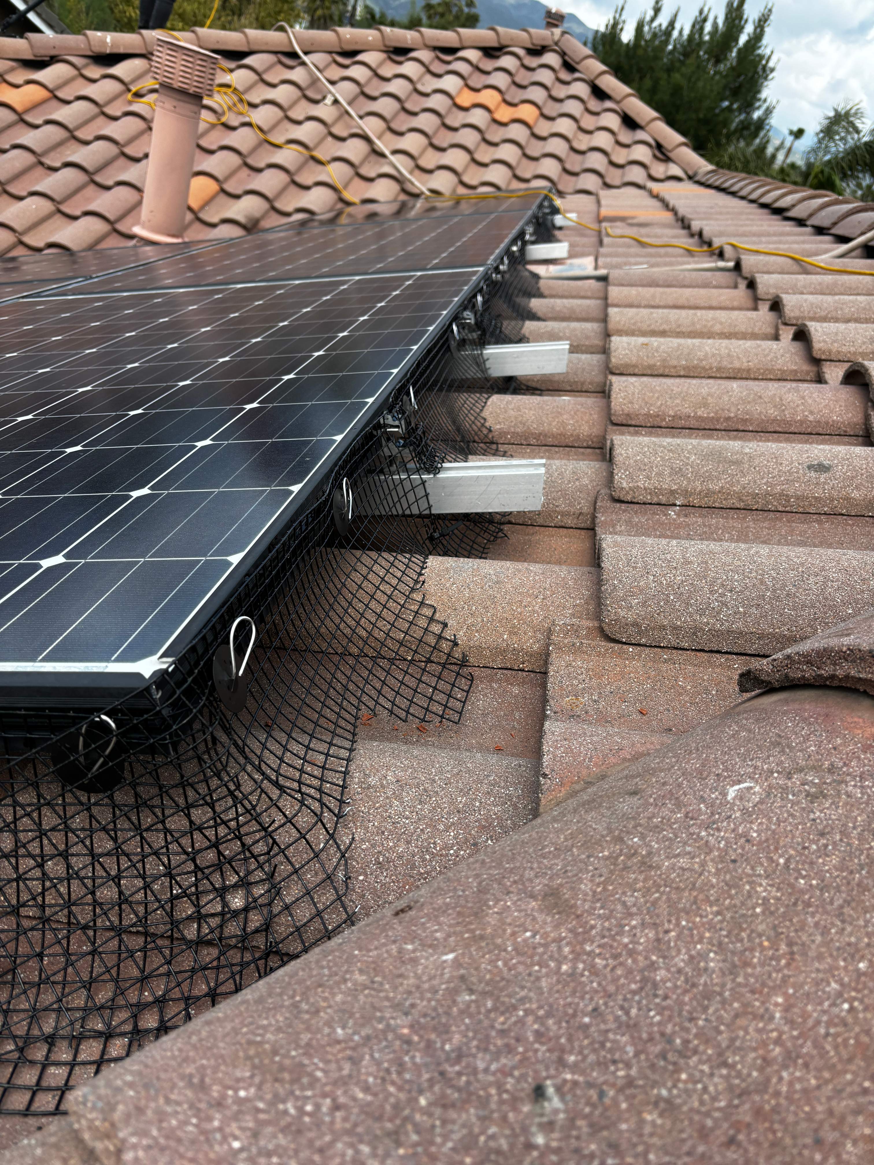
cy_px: 582
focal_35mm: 26
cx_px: 437
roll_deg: -19.9
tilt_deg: -29.0
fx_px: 875
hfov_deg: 53.1
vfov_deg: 67.3
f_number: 1.6
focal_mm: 5.96
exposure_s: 1/1567
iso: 50
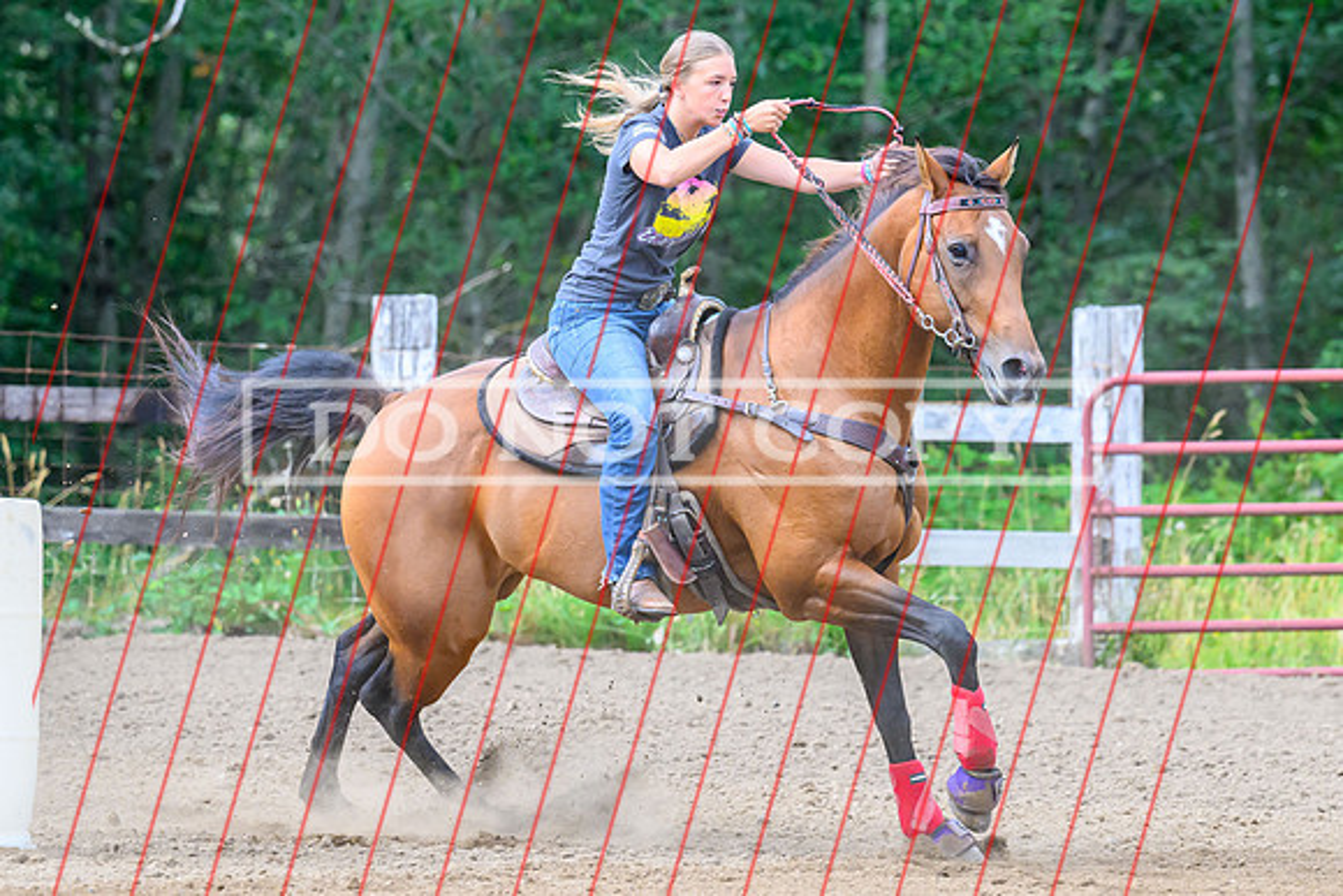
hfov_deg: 7.8
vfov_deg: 5.2
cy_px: 487
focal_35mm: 265
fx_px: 9894
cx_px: 531
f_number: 4.5
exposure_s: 1/1600
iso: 2800
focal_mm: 170
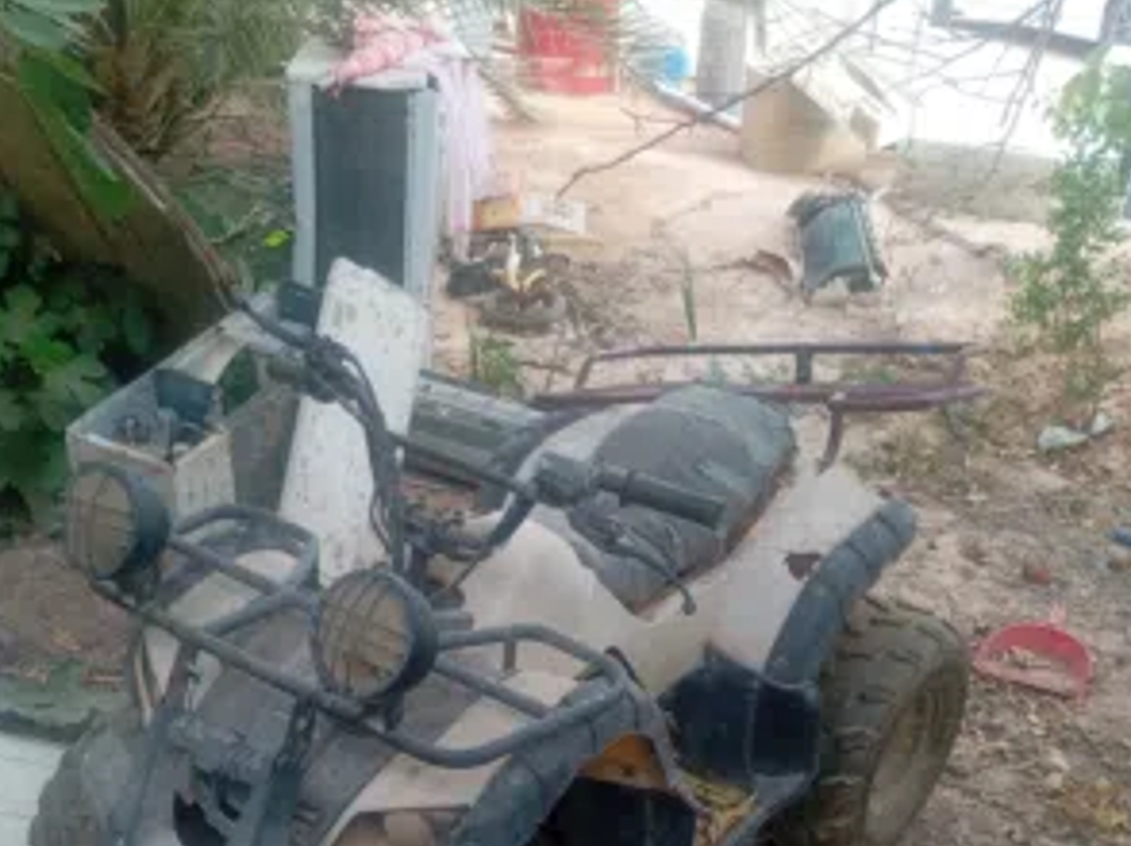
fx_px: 1241
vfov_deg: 36.0
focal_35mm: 38
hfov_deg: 49.0
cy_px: 719
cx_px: 566
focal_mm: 4.25
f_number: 1.8
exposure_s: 1/126
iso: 50
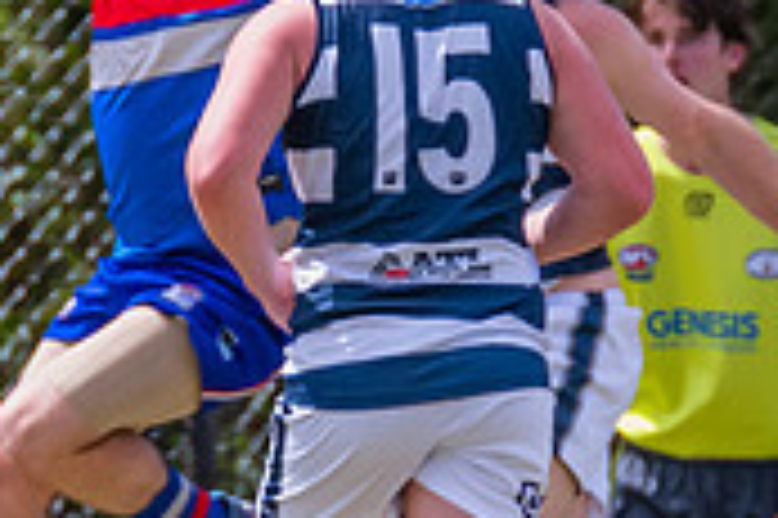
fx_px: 59114
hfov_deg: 0.8
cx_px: 227
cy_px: 91
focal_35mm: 2738
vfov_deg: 0.5
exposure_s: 1/1600
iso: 800
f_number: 5.6
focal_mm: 420
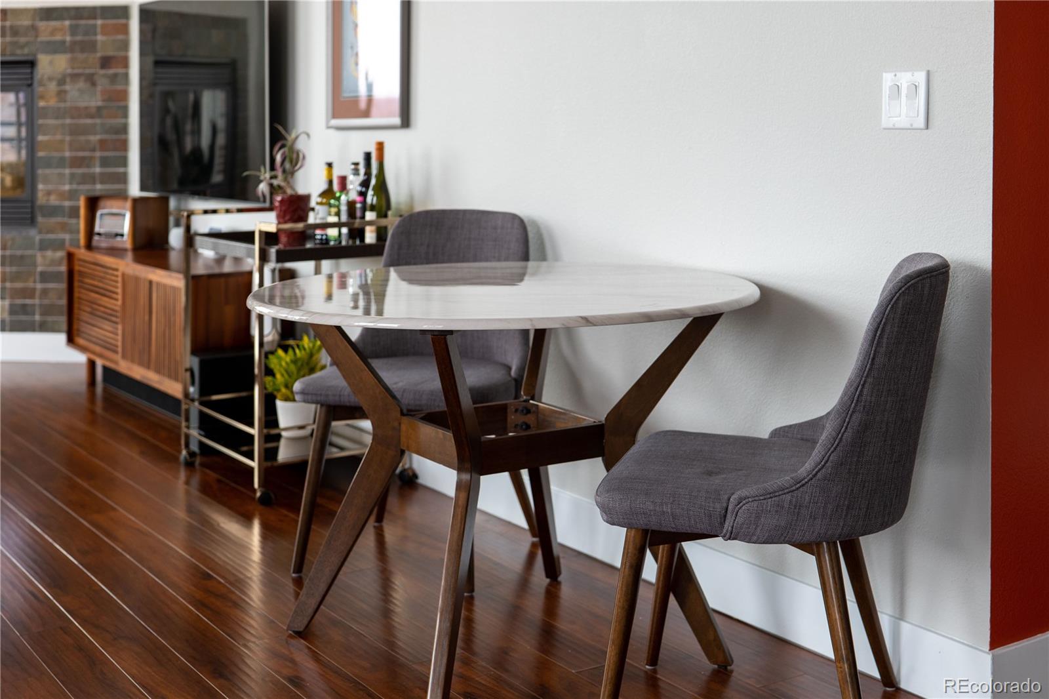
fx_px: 1457
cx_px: 524
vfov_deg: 27.0
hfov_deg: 39.6
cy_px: 350
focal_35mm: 50
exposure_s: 1/80
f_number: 3.5
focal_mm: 50
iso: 640
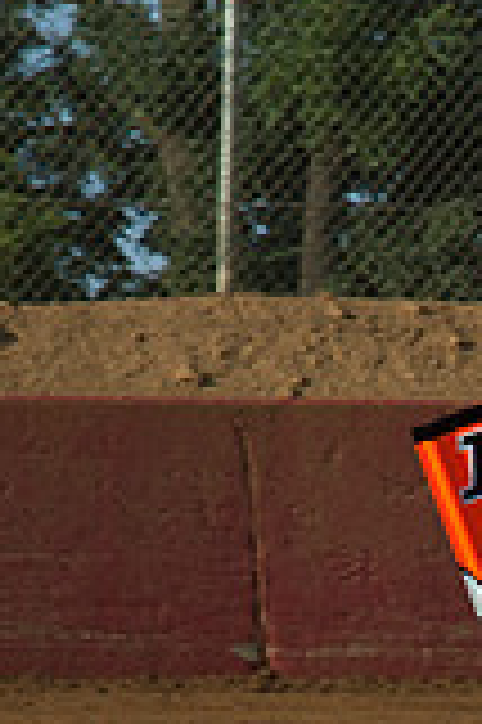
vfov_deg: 5.4
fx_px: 7607
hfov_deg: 3.6
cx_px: 820
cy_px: 800
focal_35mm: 378
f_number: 8
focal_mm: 70
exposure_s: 1/500
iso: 200
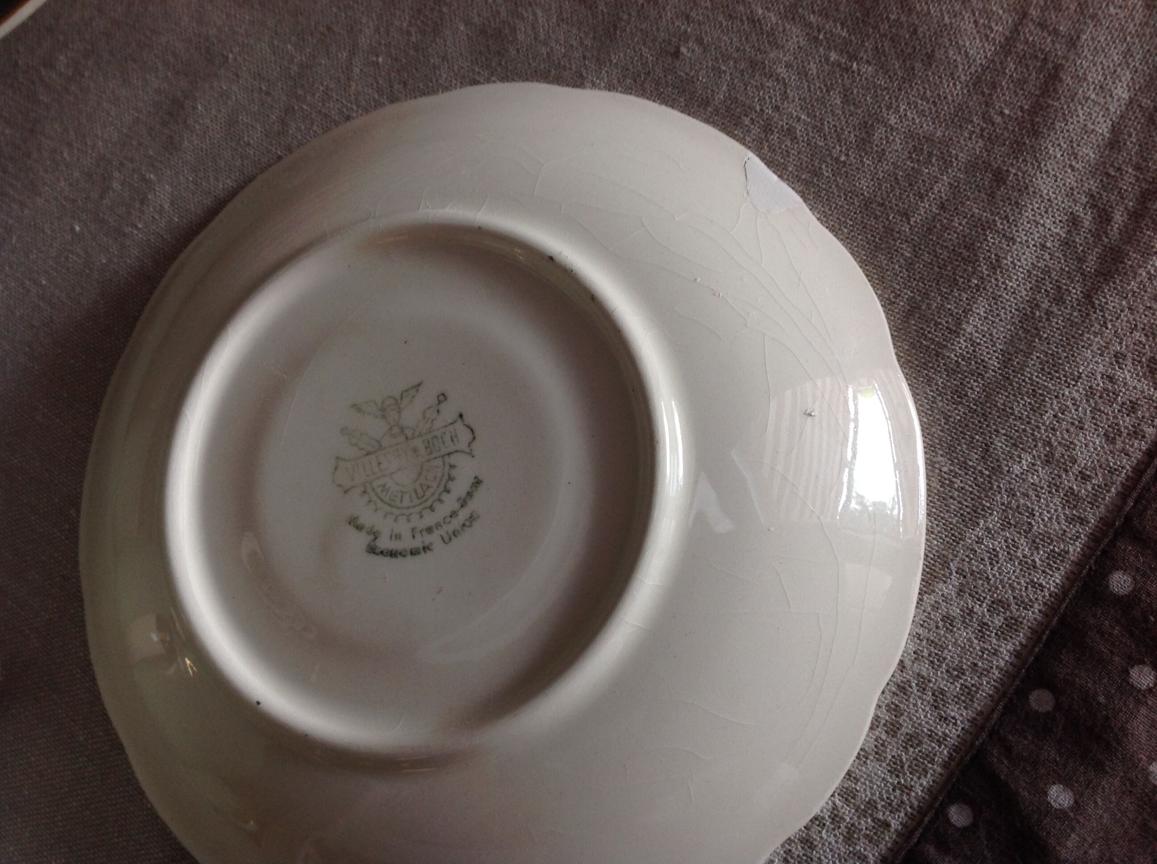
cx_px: 578
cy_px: 432
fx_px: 1168
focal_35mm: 35
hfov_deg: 52.7
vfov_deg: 40.6
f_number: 2.4
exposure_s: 1/17
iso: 50
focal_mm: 4.28
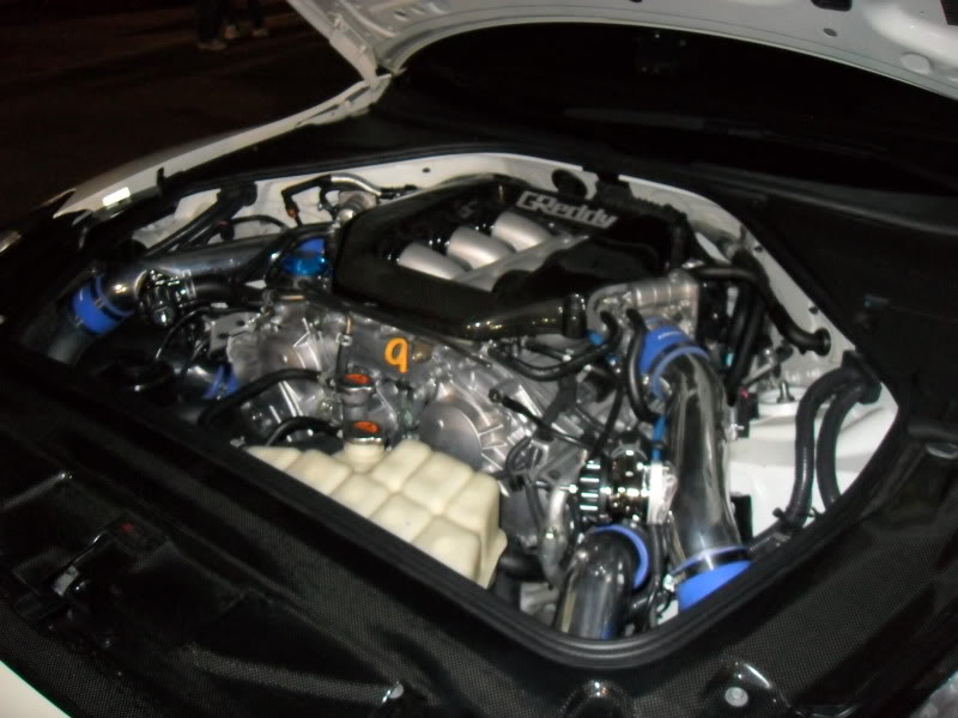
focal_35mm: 35
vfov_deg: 40.7
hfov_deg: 52.6
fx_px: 969
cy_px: 359
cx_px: 479
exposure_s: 1/45
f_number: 2.8
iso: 400
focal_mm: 6.2
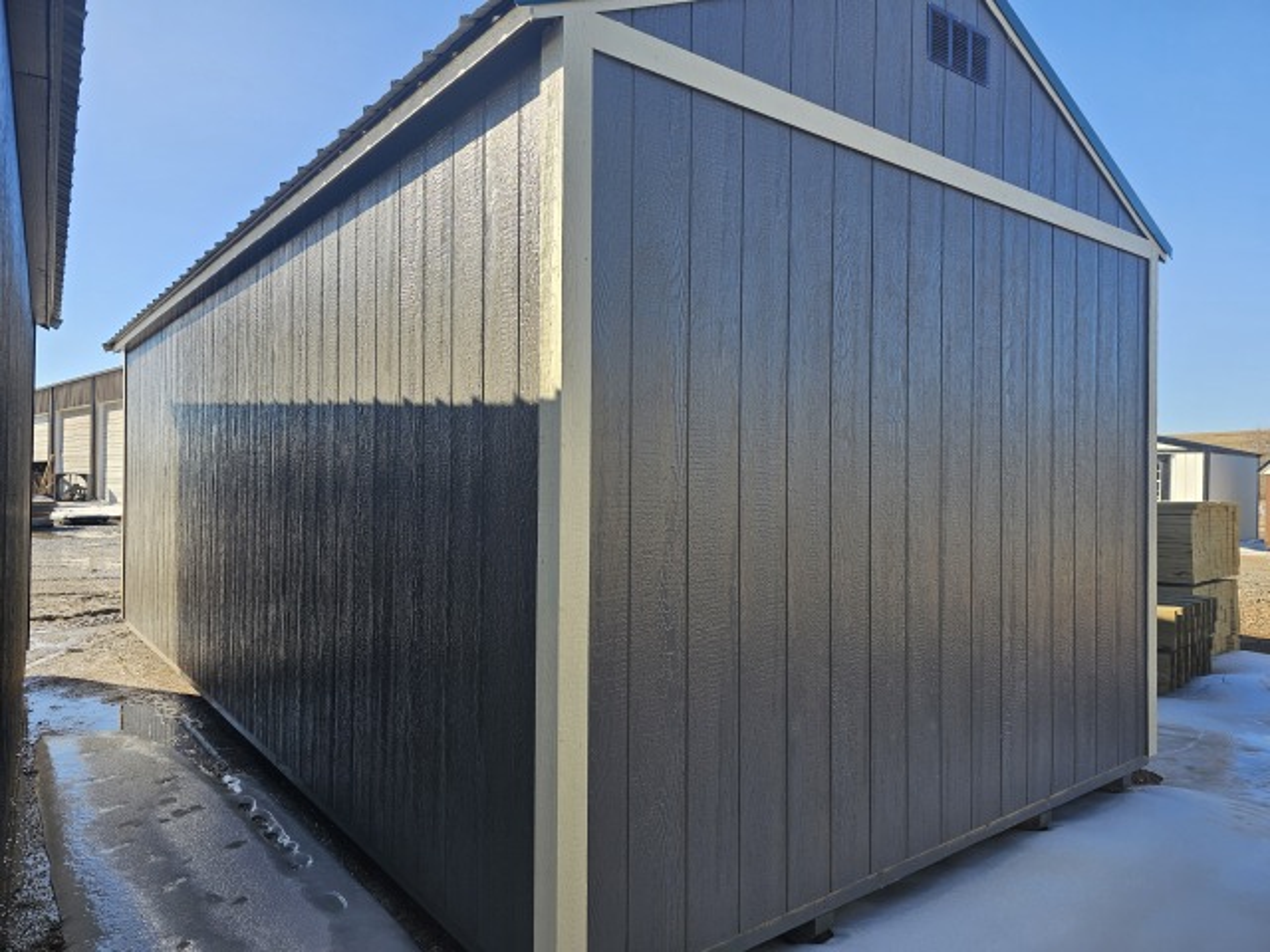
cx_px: 635
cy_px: 476
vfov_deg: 58.9
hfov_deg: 73.9
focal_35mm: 23
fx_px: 844
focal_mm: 6.3
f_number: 1.7
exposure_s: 1/310
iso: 10
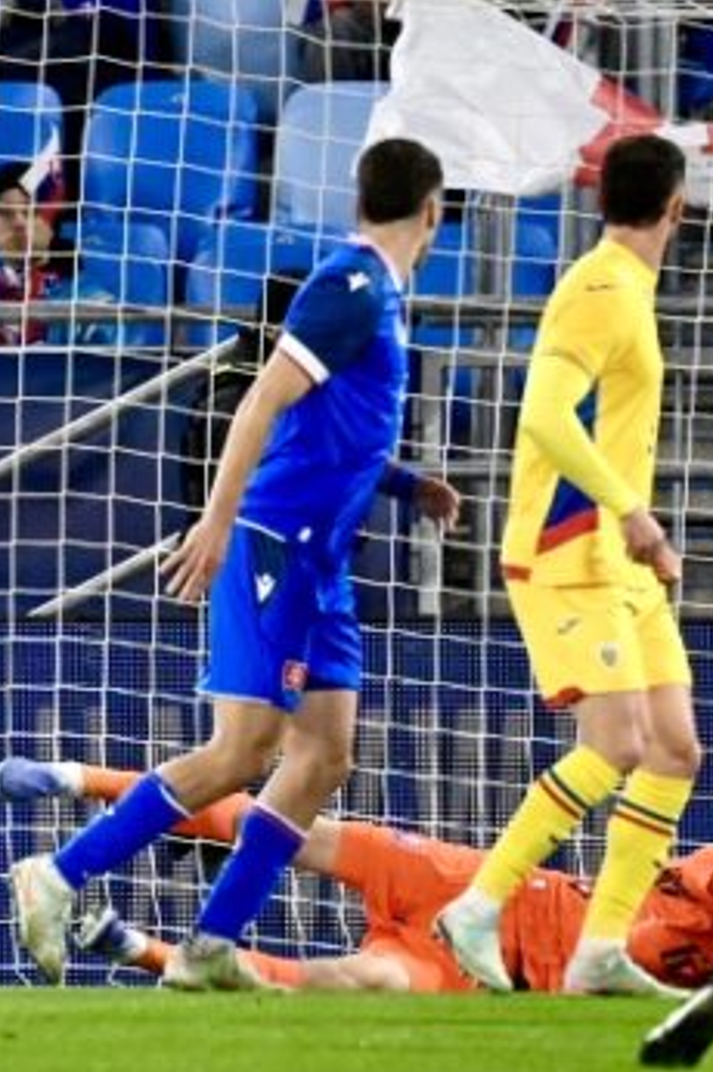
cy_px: 542
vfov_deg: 2.7
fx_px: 23158
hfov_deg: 1.8
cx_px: 856
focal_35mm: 778
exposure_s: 1/1250
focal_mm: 400
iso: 5000
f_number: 5.6
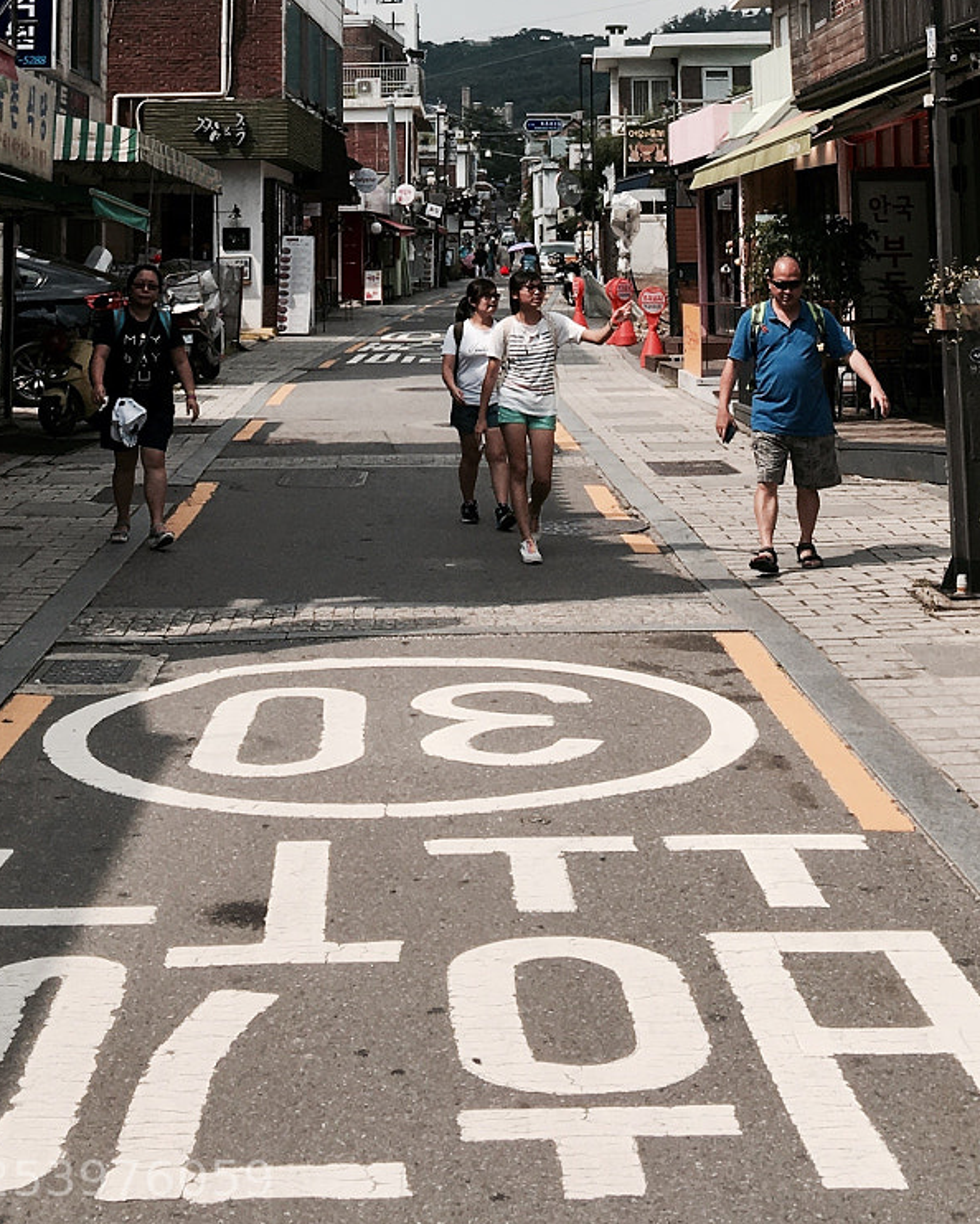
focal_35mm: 61
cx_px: 399
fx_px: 2211
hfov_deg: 25.0
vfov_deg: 28.9
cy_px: -12
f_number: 2.2
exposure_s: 1/1789
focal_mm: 4.15
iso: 25
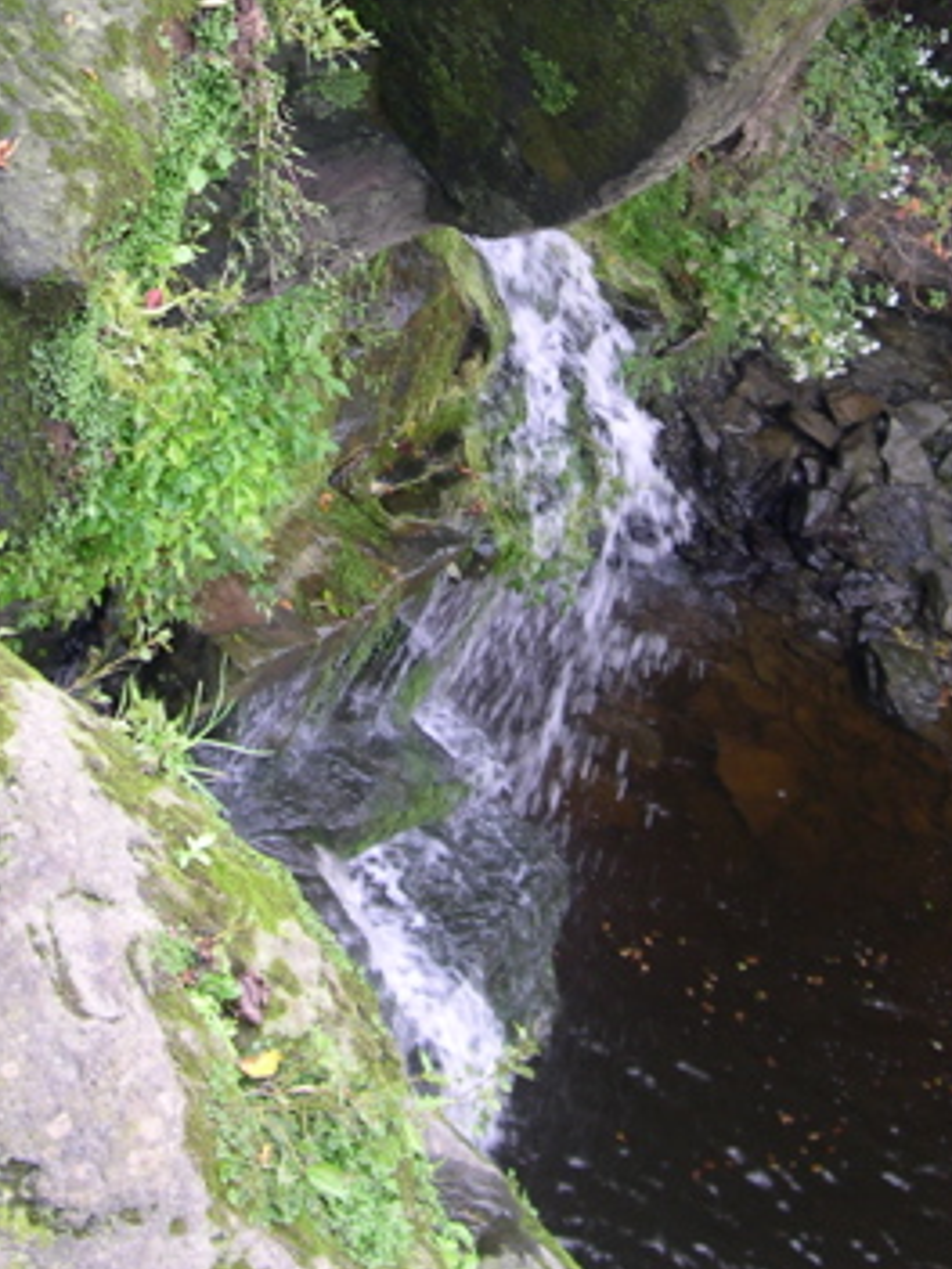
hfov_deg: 20.4
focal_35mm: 72
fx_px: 2640
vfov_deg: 26.2
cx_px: 350
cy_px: 137
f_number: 2.8
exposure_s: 1/51.7
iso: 100
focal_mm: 8
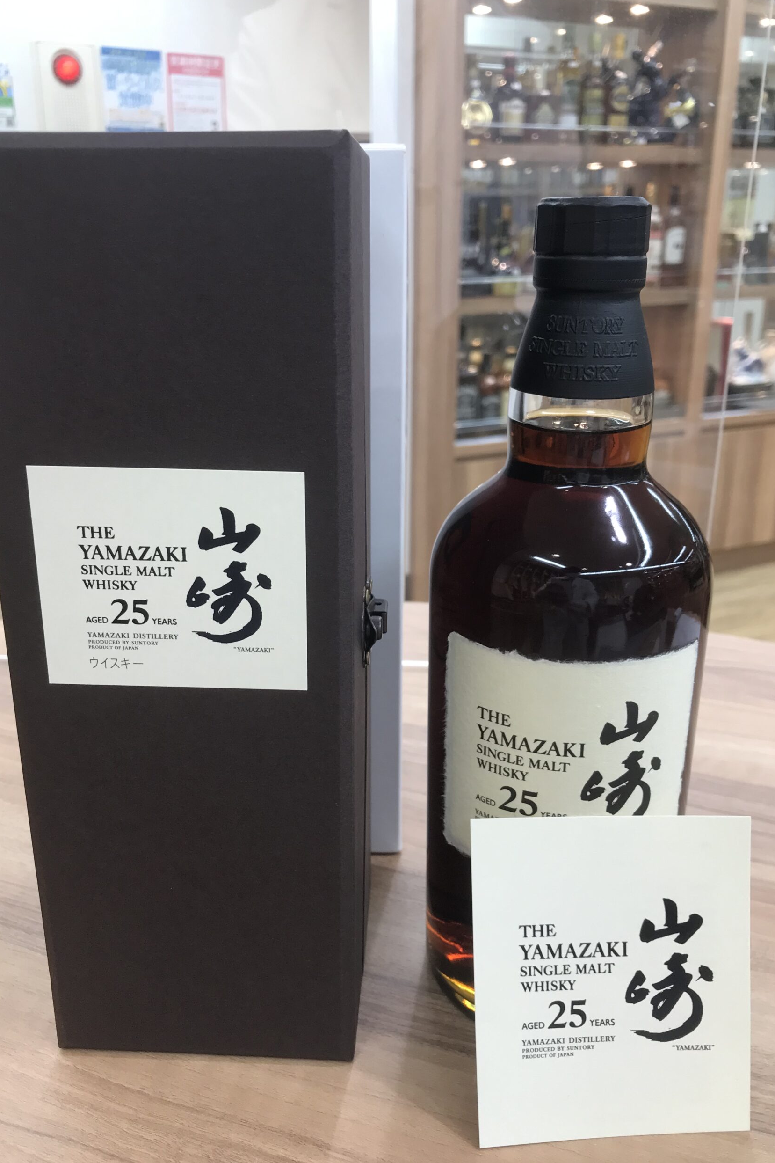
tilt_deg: -18.9
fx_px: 969
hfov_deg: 43.6
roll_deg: +0.8
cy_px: 579
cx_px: 365
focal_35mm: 30
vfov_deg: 61.9
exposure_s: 1/100
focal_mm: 3.99
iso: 32
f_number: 1.8
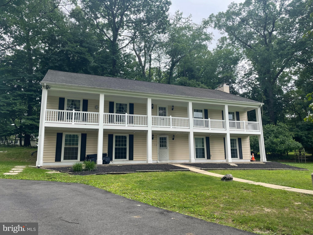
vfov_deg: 53.1
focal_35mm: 26
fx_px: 235
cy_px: 118
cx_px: 156
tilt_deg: +10.8
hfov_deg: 67.3
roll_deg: +0.6
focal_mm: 4.2
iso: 32
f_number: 1.6
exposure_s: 1/759
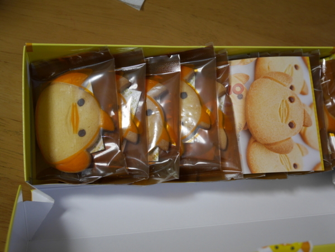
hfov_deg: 42.9
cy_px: 126
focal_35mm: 44
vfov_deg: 32.9
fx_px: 426
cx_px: 168
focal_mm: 22
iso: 800
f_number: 4.8
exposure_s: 1/50
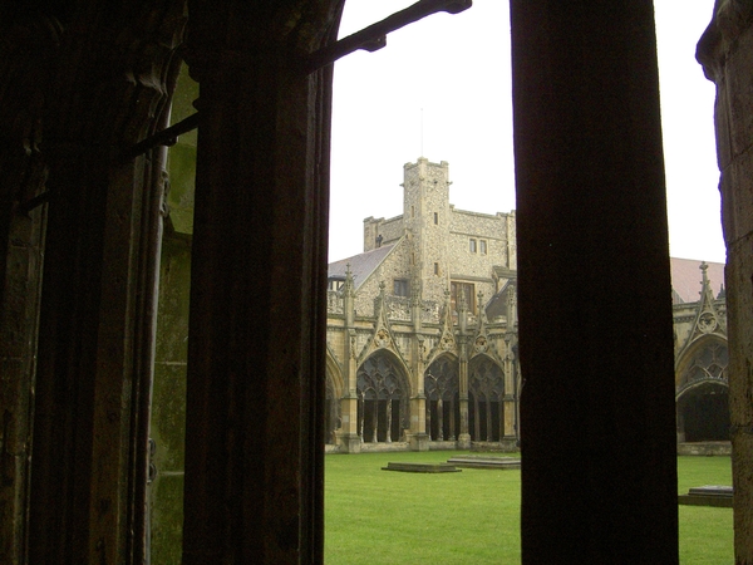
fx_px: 848
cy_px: 282
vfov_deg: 36.8
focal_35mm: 39
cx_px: 376
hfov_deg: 47.9
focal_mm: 8
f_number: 2.8
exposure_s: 1/100
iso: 200
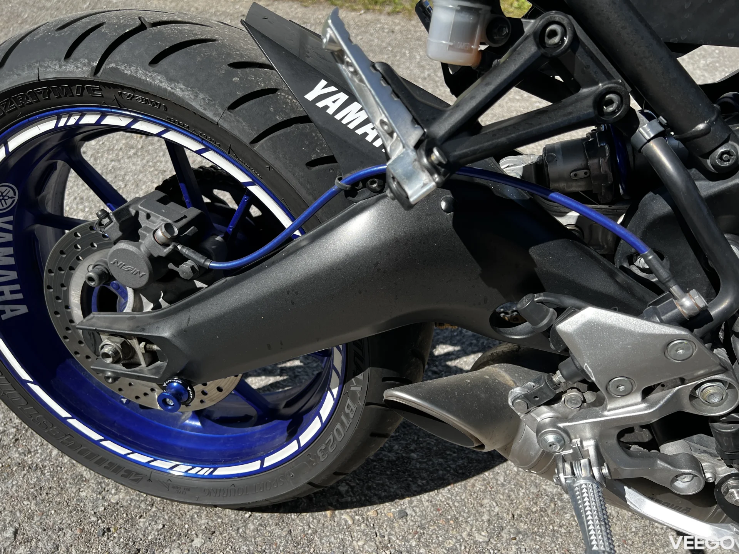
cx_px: 370
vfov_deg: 53.1
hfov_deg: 67.3
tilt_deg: -37.7
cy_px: 277
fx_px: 555
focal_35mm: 26
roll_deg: -2.1
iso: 50
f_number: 1.5
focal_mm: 5.7
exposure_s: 1/1645
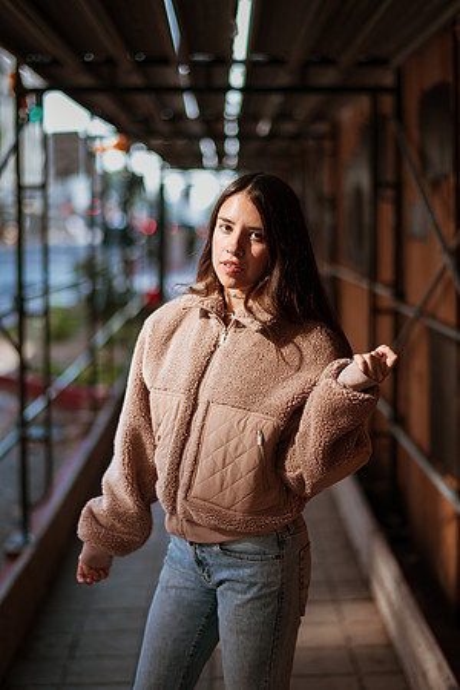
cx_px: 230
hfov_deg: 23.4
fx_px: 1112
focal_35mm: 58
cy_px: 345
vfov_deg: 34.5
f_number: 1.8
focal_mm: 58
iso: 50
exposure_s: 1/1000
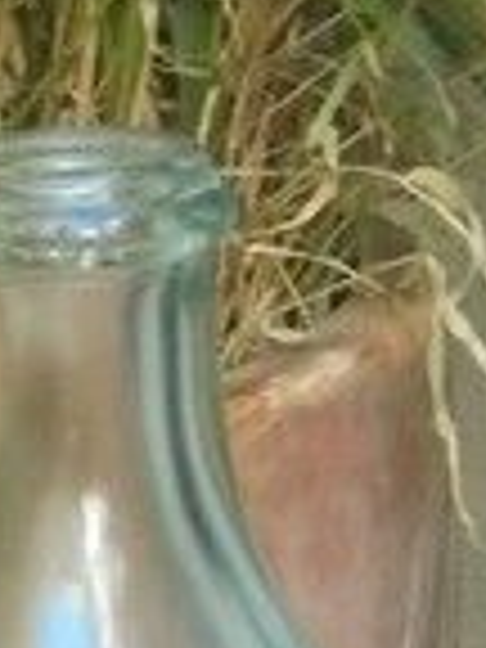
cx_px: -209
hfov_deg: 3.7
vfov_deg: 4.9
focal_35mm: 401
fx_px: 7507
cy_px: 846
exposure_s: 1/30
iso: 320
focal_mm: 11.5
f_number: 5.6
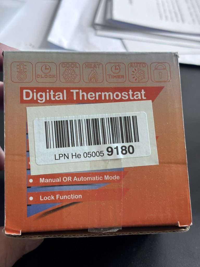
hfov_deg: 28.0
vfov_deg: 36.8
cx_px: 100
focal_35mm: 52
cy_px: 134
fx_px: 401
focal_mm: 5.96
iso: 80
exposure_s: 1/60
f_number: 1.6
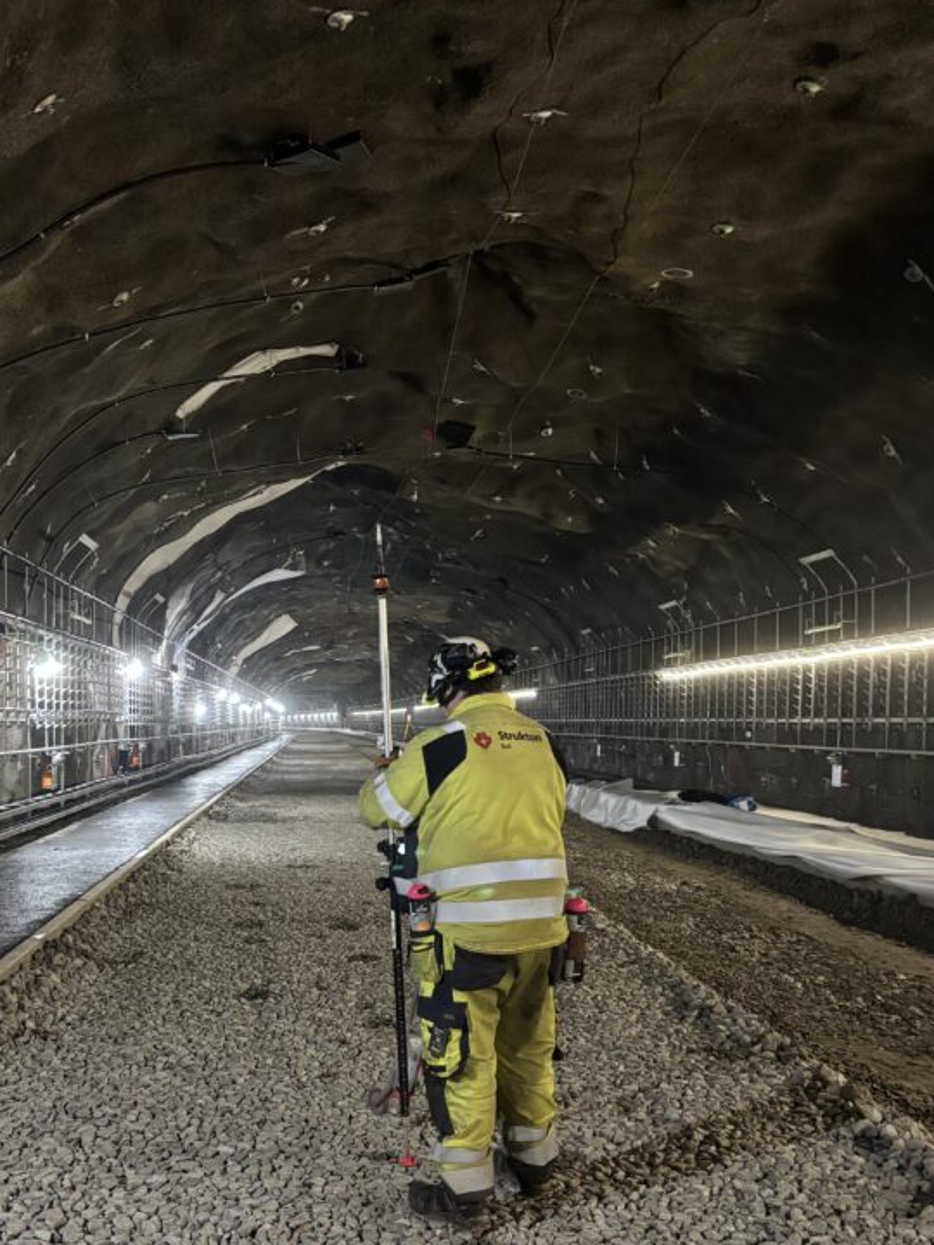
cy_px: 780
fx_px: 1331
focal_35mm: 37
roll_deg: -0.2
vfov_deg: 49.6
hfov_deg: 38.2
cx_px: 304
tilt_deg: -2.7
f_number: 1.6
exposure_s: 1/25
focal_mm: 5.96
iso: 500
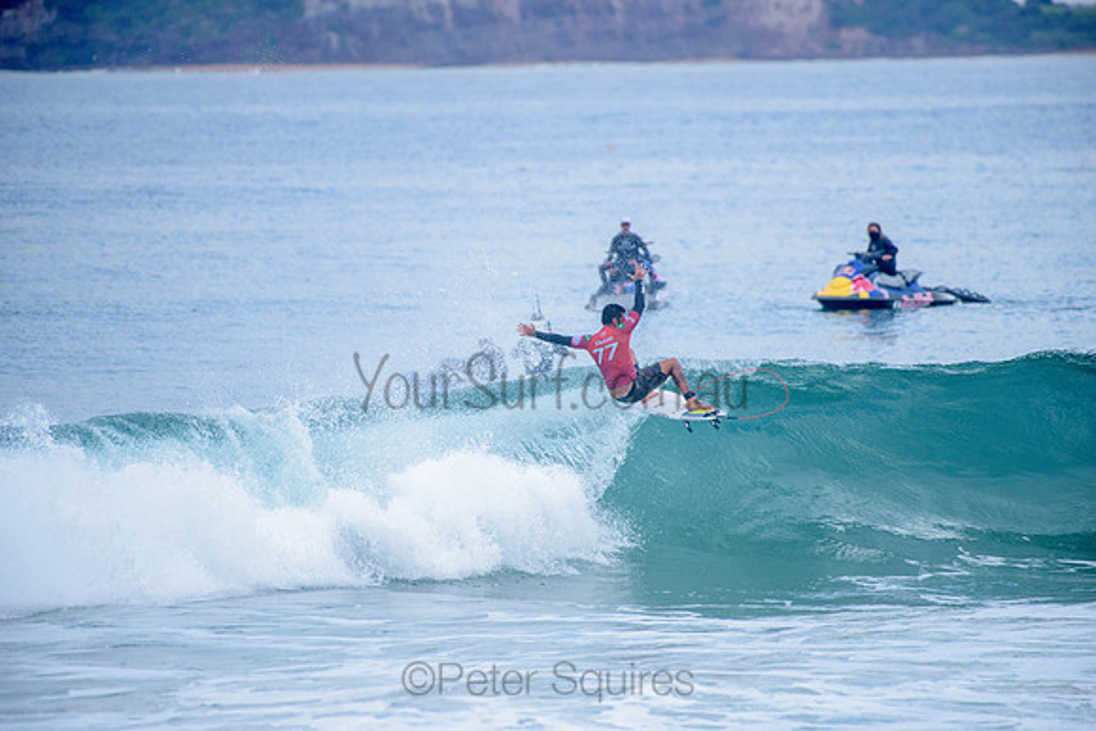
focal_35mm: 500
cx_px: 548
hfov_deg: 4.1
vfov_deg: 2.8
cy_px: 366
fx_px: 15225
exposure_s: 1/2000
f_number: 5.6
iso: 400
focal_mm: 500
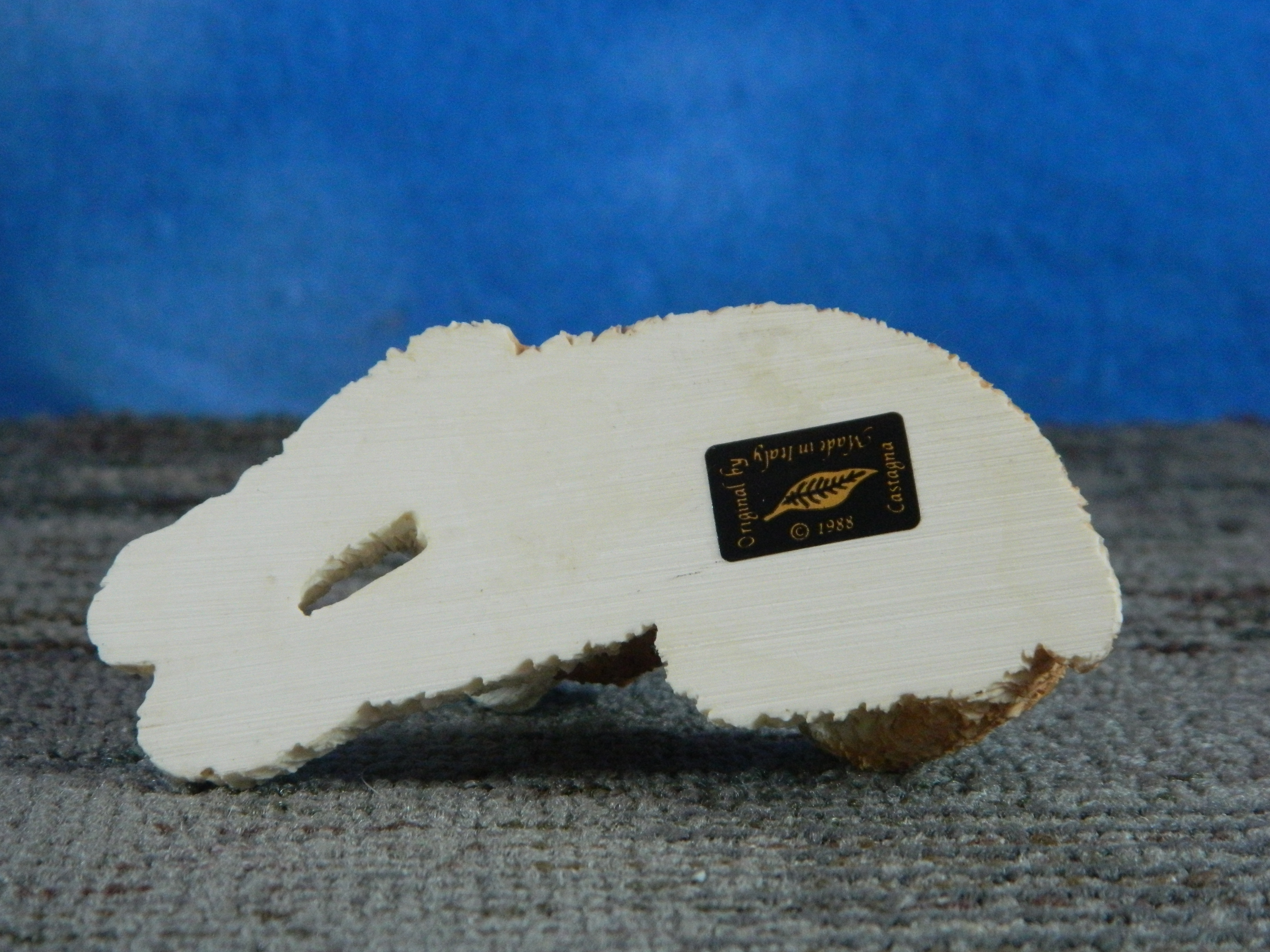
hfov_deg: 15.3
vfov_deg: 11.5
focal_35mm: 129
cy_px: 476
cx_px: 635
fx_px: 4733
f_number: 4.7
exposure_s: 1/40
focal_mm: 23.2
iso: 400
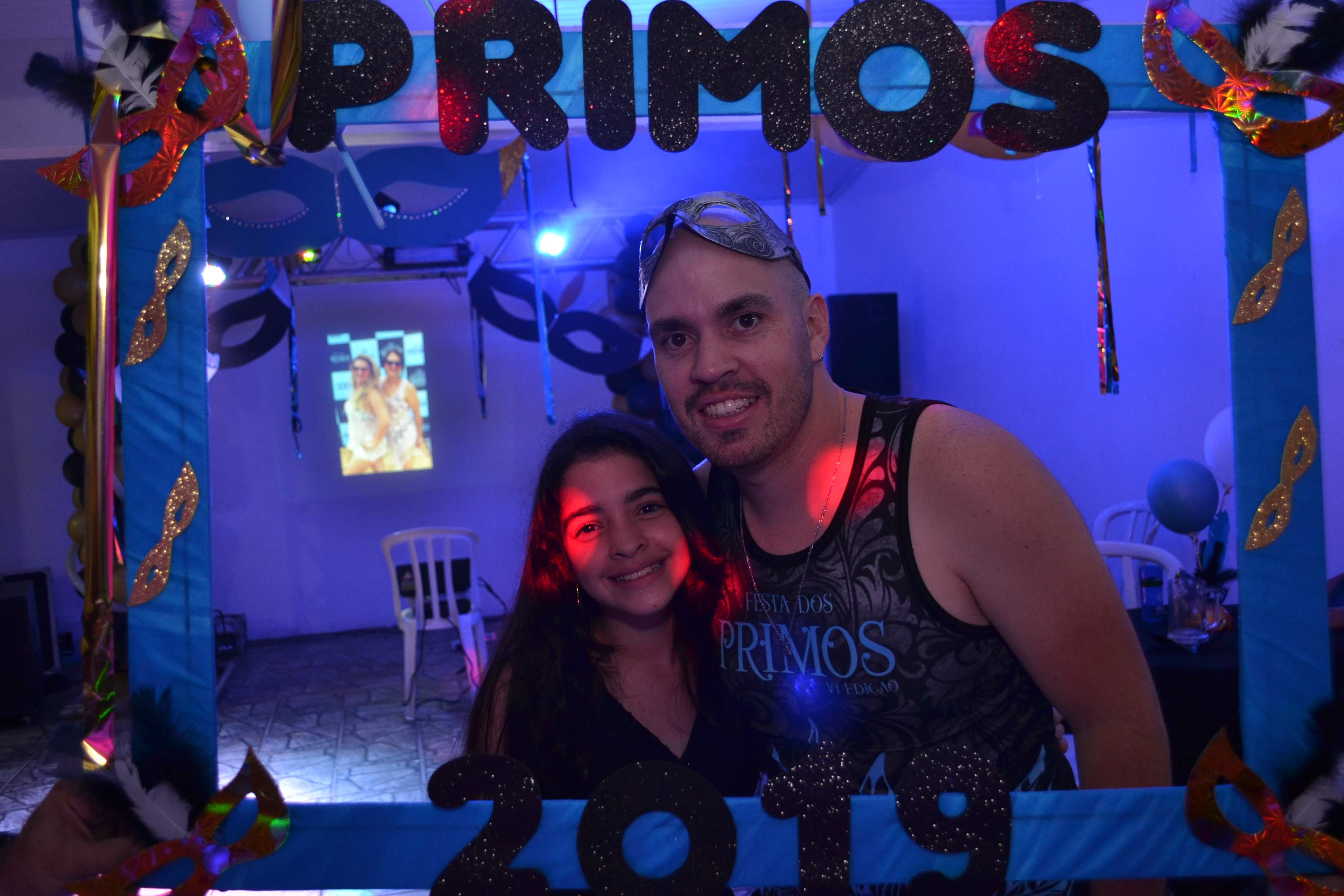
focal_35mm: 33
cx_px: 672
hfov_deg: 57.2
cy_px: 448
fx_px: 1232
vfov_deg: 40.0
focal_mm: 22
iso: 400
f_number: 3.8
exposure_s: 1/20
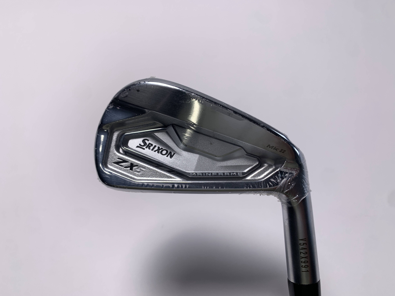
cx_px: 198
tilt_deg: -47.6
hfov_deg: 67.3
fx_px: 297
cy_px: 148
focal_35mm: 26
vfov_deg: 53.1
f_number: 1.8
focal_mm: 4.25
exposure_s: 1/507
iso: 25
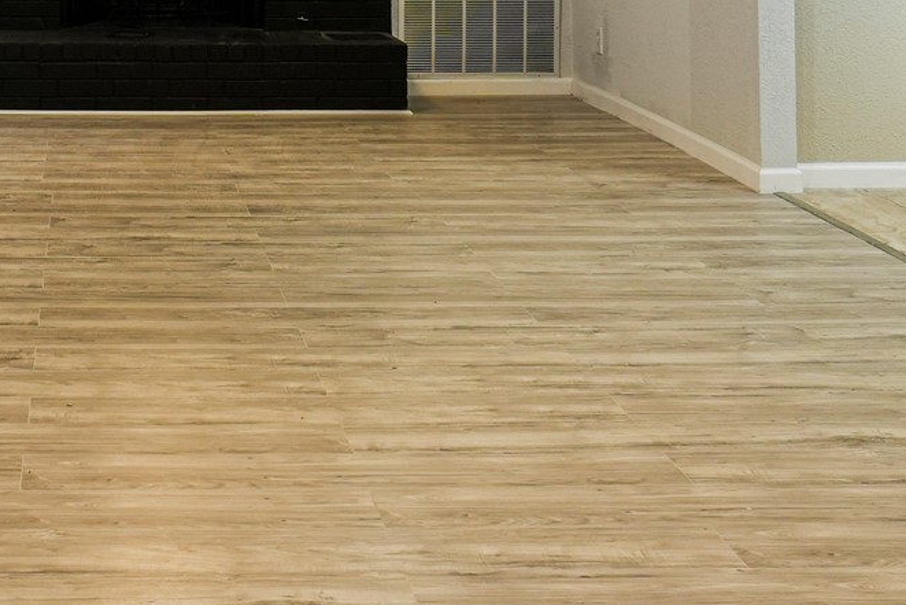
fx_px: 1737
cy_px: -71
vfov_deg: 18.9
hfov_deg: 28.5
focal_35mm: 69
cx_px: 166
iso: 400
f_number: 8
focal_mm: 21
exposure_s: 1/15
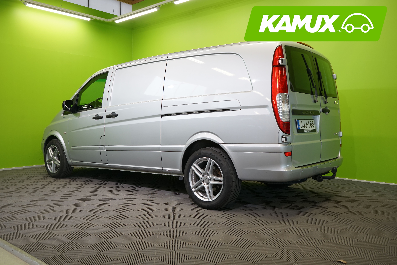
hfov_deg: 60.3
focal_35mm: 31
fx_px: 342
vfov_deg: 42.3
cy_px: 130
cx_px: 193
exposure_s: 1/40
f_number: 6.3
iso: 500
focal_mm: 30
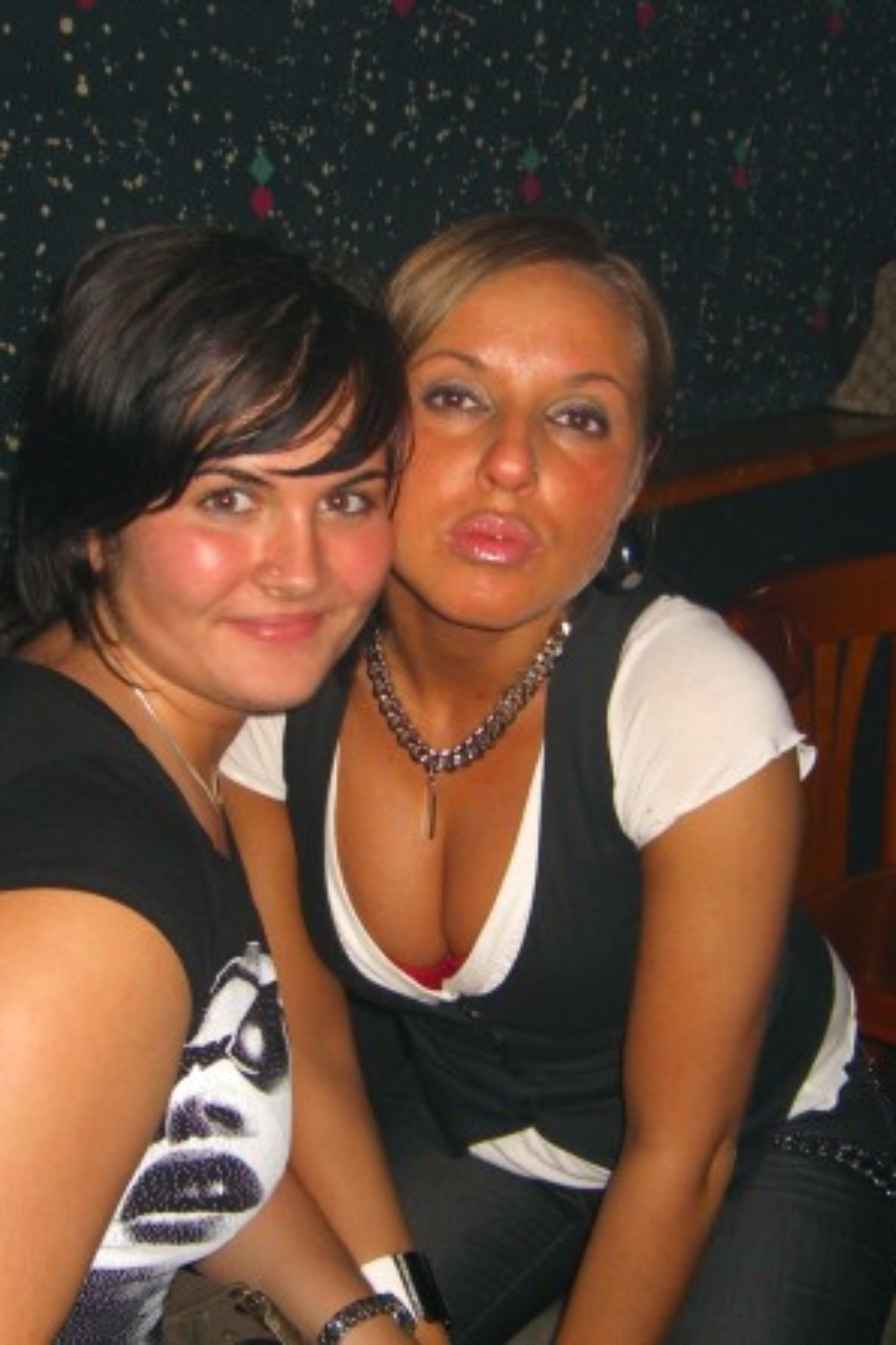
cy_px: 671
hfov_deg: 25.5
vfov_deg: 37.5
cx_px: 373
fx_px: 1979
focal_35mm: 53
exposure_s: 1/60
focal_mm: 7.9
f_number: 2.8
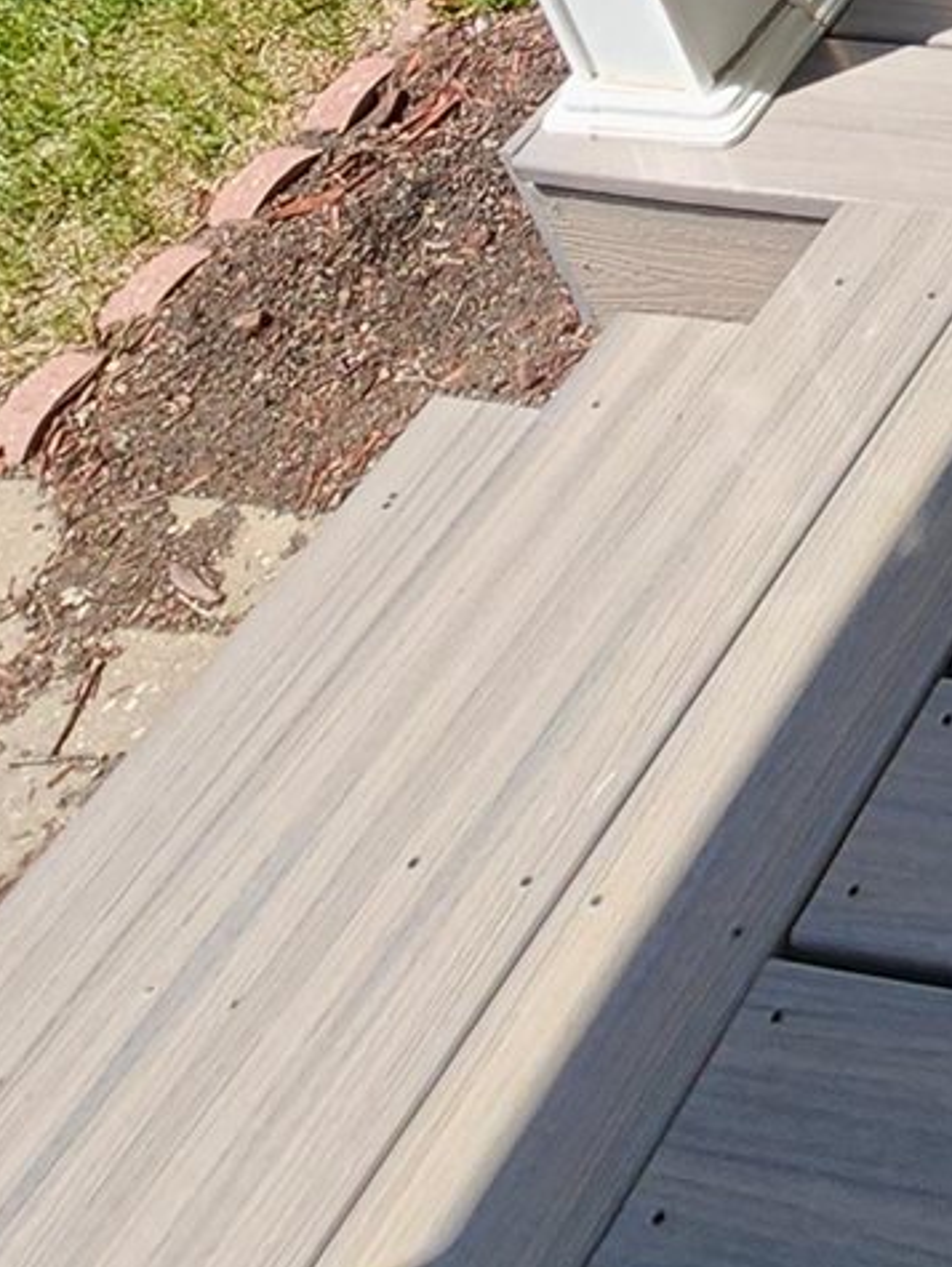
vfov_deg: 21.3
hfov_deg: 16.3
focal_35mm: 63
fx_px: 2307
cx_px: 2029
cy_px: -976
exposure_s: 1/917
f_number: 2.2
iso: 50
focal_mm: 2.2
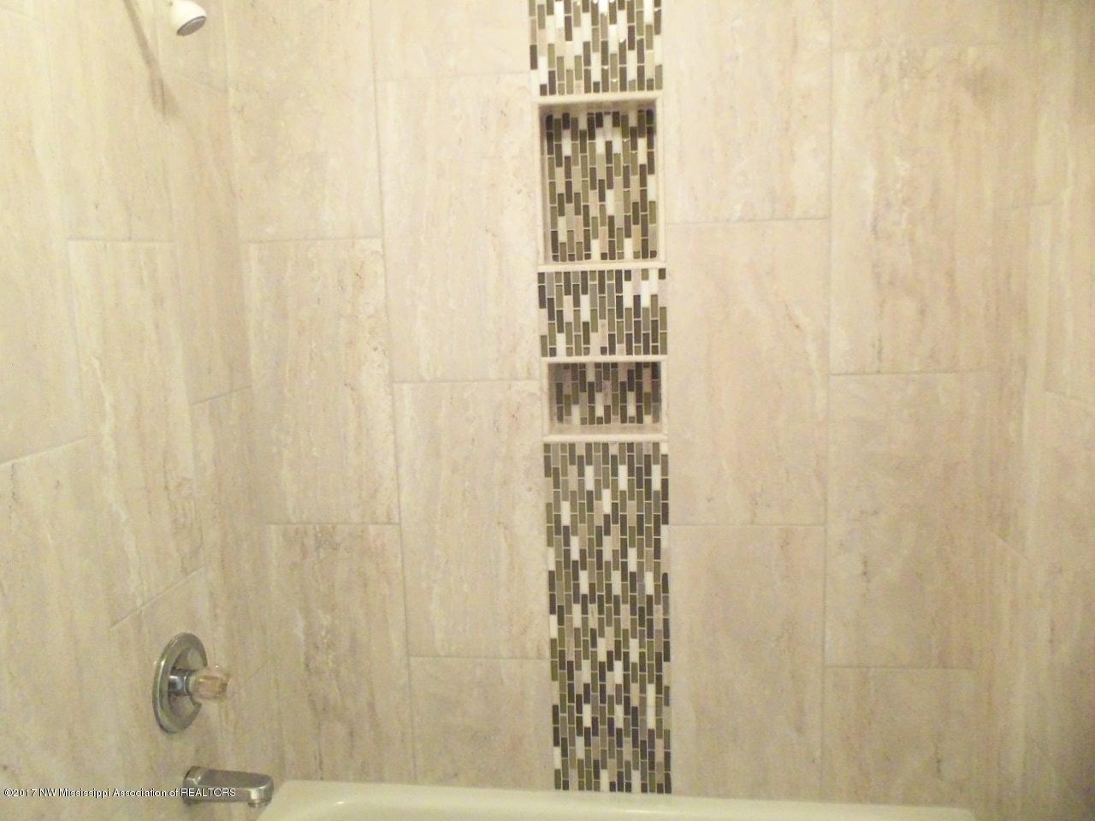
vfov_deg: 48.2
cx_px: 548
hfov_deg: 61.7
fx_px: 917
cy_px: 410
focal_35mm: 29
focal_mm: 5.2
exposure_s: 1/25
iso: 400
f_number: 3.4
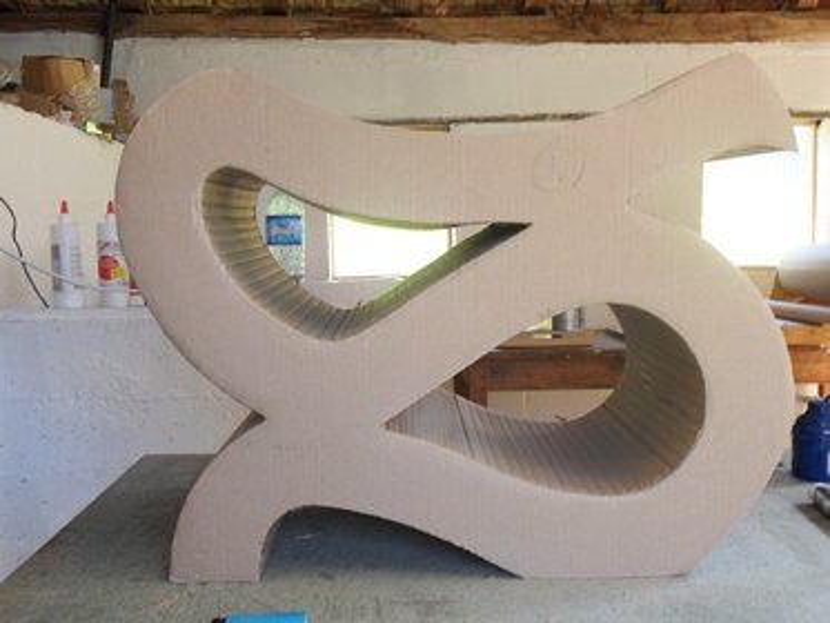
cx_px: 415
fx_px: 1079
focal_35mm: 45
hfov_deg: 42.1
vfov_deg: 32.2
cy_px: 312
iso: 200
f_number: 4.2
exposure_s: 1/30
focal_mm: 7.9
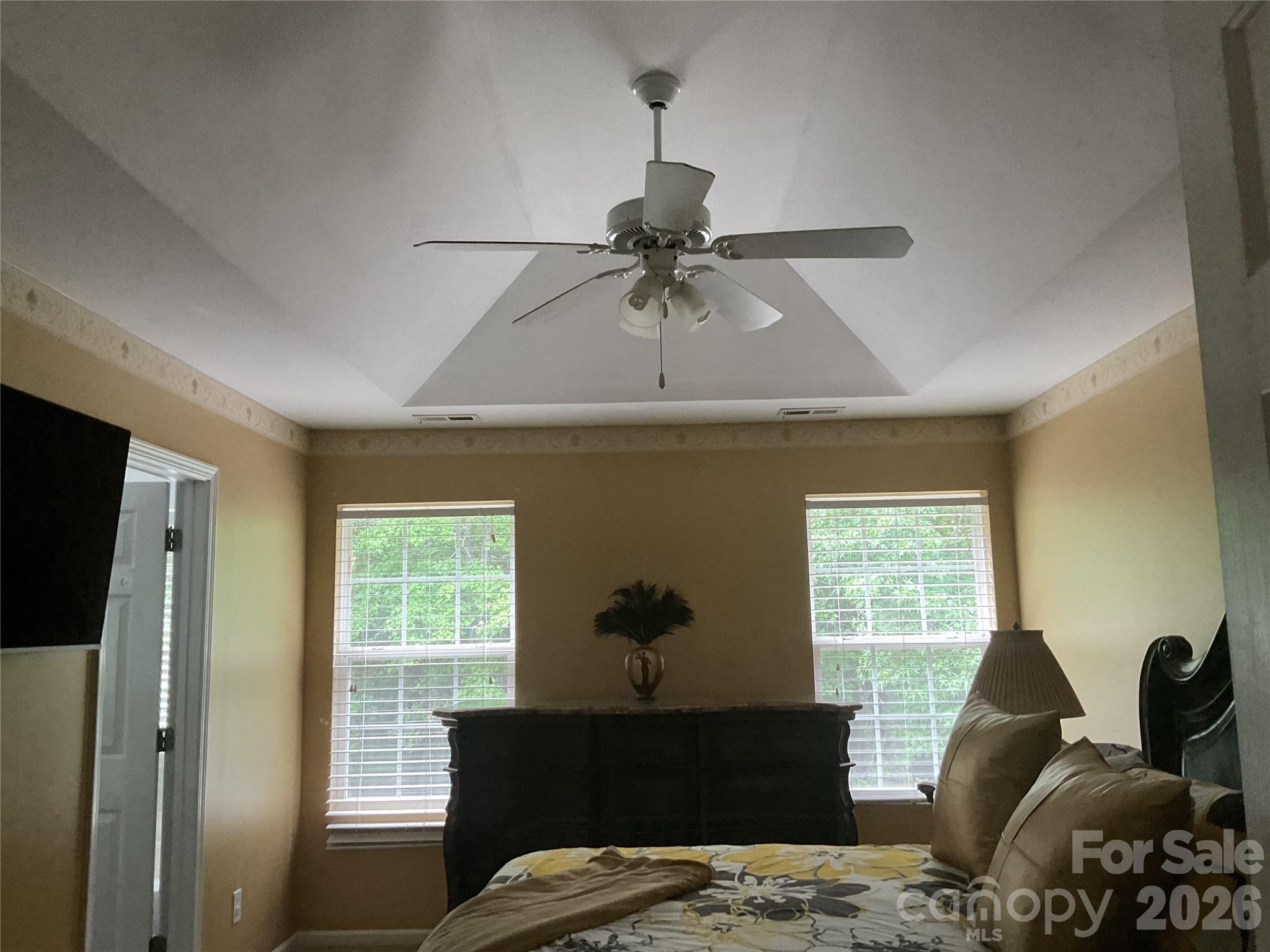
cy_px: 476
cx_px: 635
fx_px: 1064
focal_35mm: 29
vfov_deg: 48.2
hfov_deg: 61.7
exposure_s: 1/60
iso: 160
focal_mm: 3
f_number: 1.8
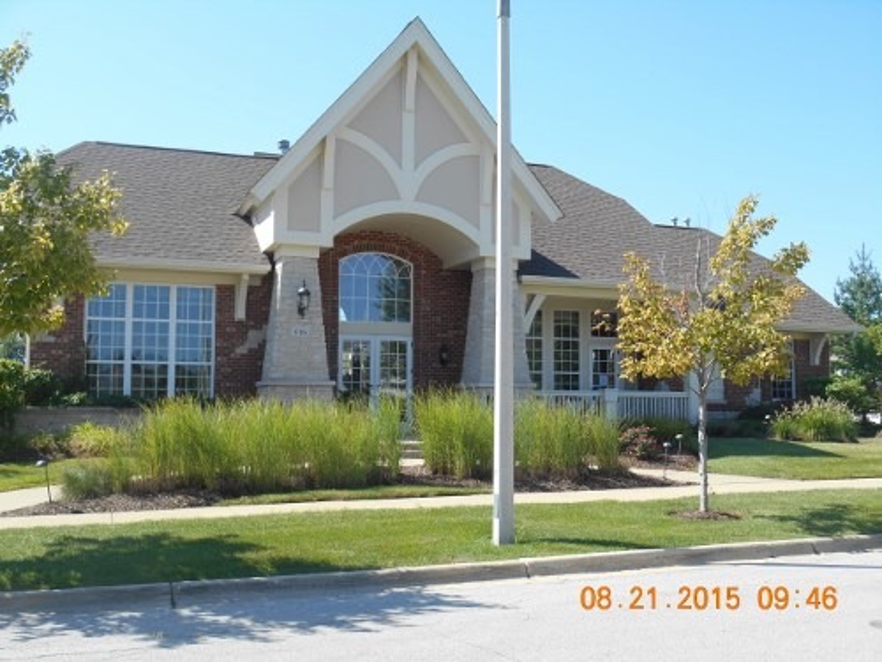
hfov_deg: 45.8
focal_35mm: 41
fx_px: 1045
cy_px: 331
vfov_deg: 35.1
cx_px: 441
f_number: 3.9
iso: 80
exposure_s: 1/320
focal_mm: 7.2
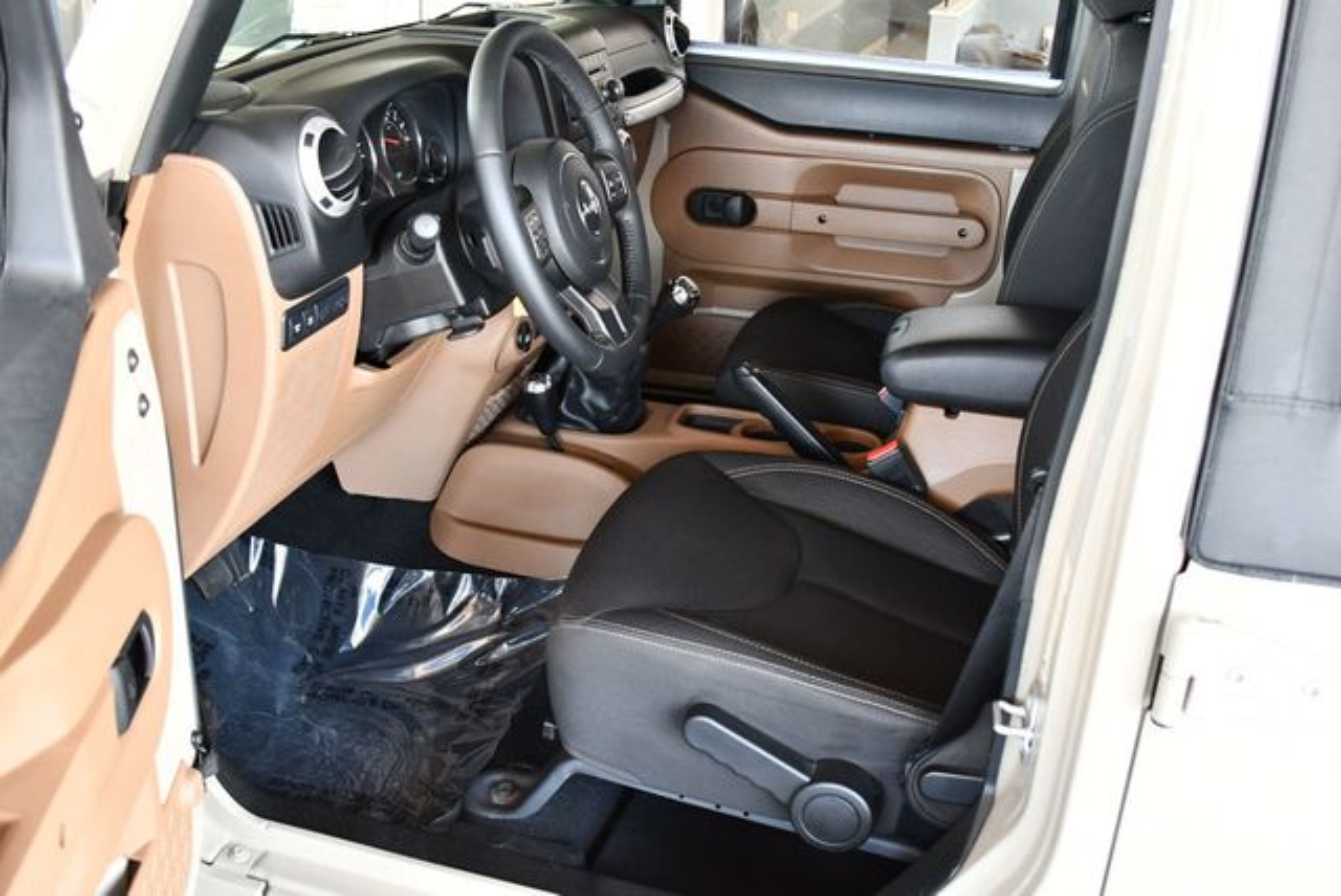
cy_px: 448
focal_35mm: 36
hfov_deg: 53.1
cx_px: 670
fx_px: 1342
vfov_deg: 36.9
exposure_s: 1/125
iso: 1400
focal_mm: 18
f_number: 3.5
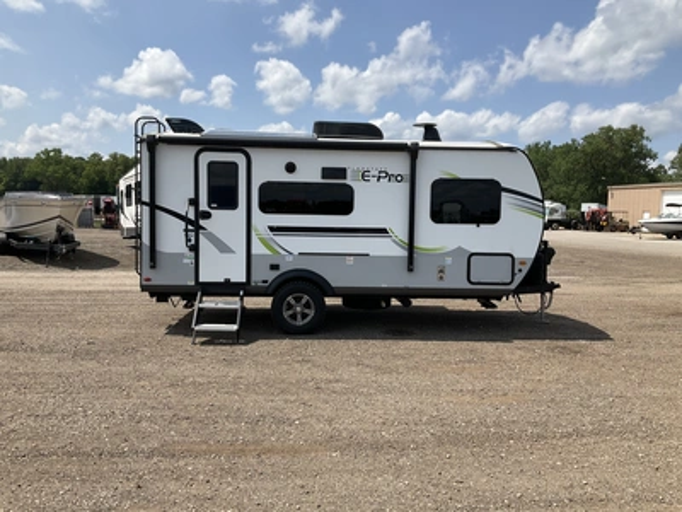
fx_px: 571
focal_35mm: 29
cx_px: 341
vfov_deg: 48.2
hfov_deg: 61.7
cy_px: 256
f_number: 1.8
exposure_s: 1/2427
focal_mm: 3
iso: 25
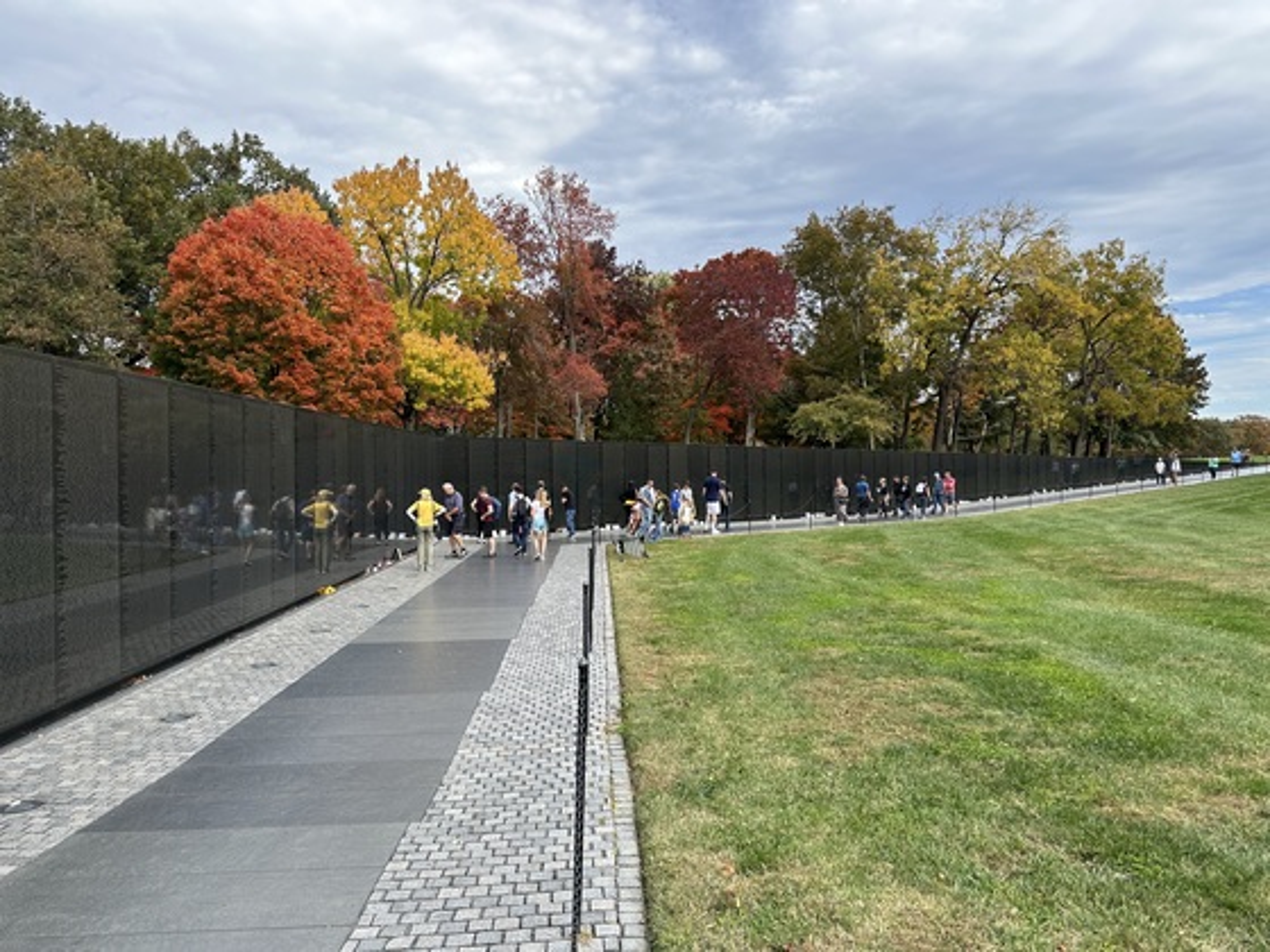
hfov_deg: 71.6
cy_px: 476
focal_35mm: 24
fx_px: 881
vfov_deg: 56.8
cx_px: 635
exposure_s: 1/2252
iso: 80
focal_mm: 6.86
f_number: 1.78
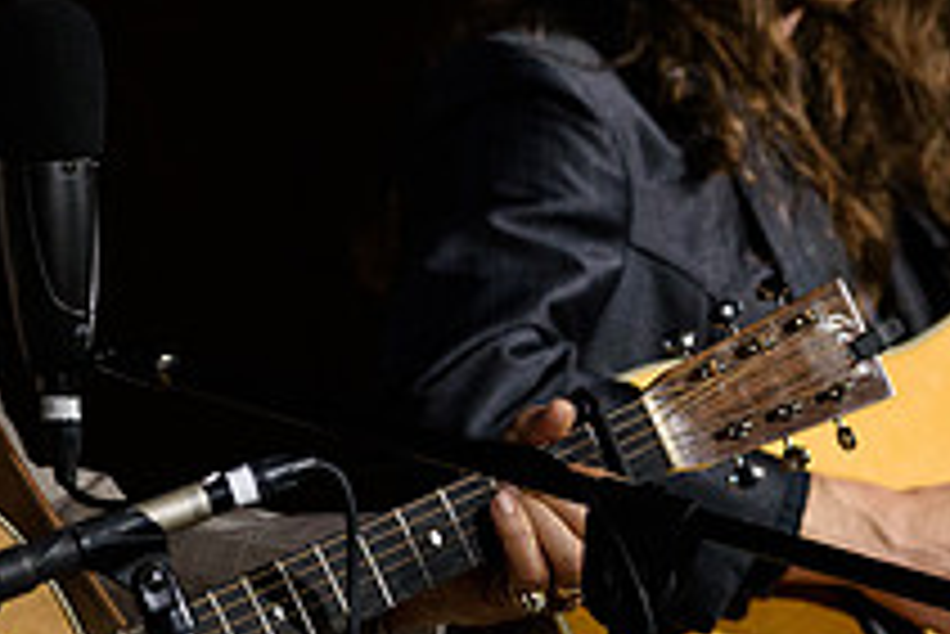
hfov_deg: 2.5
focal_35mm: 813
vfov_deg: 1.7
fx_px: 21468
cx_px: 240
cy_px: 60
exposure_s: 1/400
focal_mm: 280
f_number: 5.6
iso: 2500
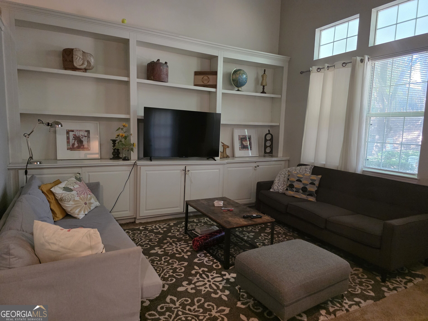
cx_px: 214
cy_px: 160
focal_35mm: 23
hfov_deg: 73.9
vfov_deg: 58.9
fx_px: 284
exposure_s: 1/120
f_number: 1.7
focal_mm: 6.3
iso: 1250
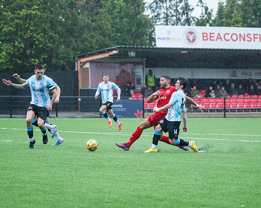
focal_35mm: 183
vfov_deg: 8.4
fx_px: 1414
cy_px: 97
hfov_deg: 10.5
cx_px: 162
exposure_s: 1/3200
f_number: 4
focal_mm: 135
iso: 1000
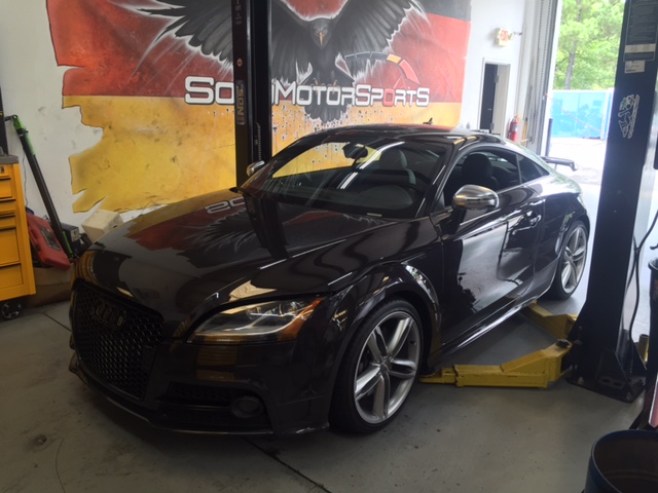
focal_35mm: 29
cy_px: 246
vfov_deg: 48.2
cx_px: 329
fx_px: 551
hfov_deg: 61.7
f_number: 2.2
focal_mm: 4.15
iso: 32
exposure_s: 1/40
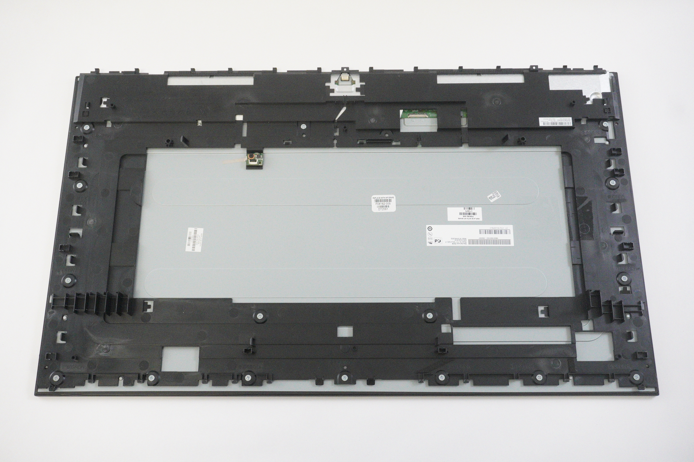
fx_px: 722
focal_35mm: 38
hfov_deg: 51.3
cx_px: 347
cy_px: 231
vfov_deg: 35.4
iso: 6400
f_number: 5.6
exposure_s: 1/250
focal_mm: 25
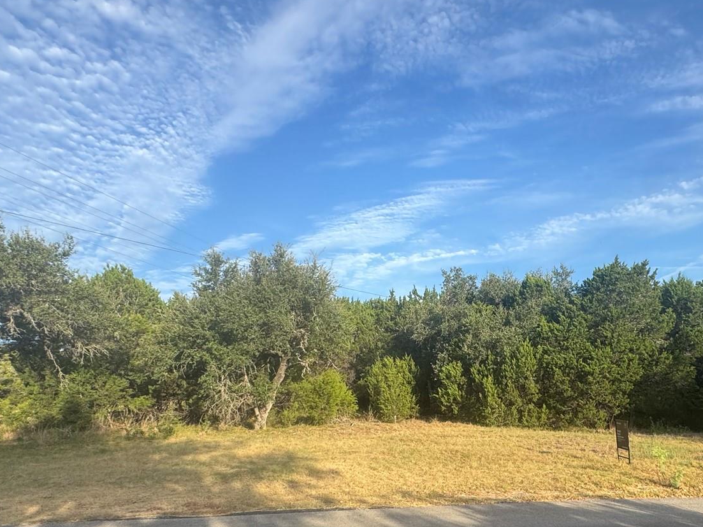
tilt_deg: +2.1
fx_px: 528
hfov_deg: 66.0
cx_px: 451
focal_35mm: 26
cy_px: 379
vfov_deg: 51.3
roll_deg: +4.4
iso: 50
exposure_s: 1/921
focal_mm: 2.22
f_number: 2.2
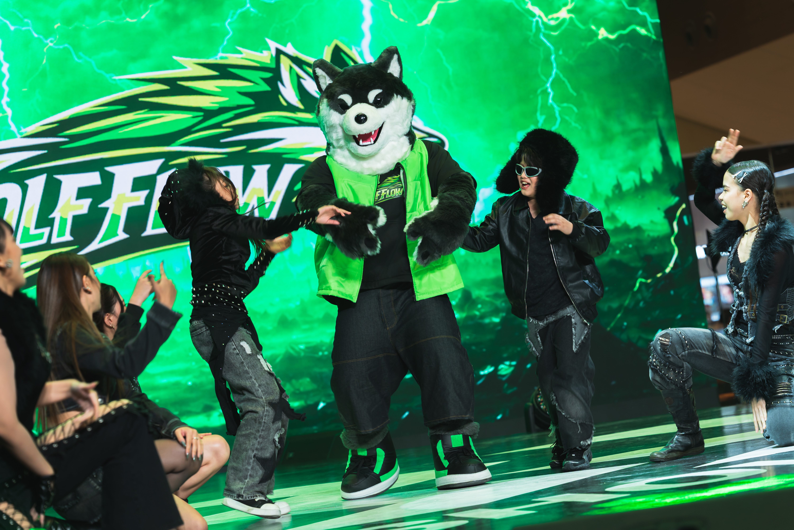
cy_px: 265
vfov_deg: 12.8
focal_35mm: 107
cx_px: 397
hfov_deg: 19.1
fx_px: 2360
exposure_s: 1/160
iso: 320
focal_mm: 107
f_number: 4
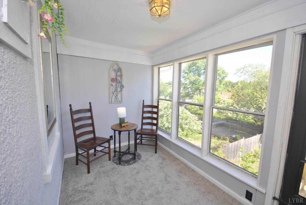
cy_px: 102
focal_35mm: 15
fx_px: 128
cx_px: 153
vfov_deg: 77.5
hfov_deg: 100.3
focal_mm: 10
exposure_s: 1/125
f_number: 5.6
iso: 180
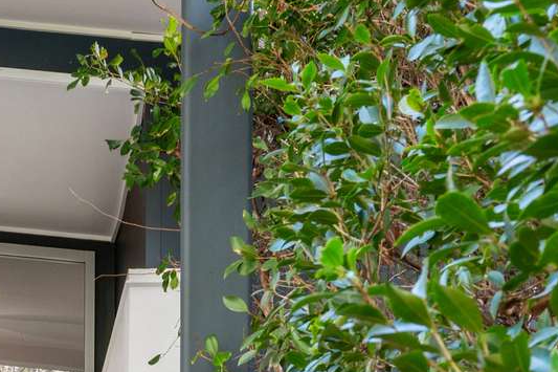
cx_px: -8
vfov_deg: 11.8
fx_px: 1673
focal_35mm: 108
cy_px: 632
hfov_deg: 18.4
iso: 320
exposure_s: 1/13
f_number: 11
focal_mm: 30
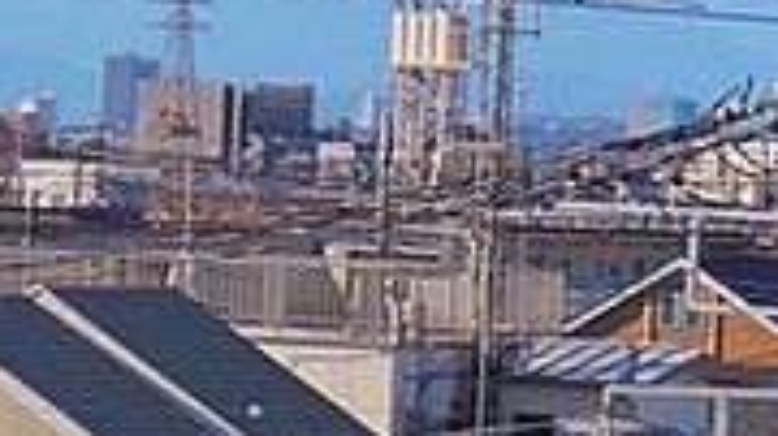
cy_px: -95
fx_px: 9010
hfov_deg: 4.9
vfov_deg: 2.8
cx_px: 800
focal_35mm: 437
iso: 280
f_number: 7.1
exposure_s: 1/125
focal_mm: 25.5
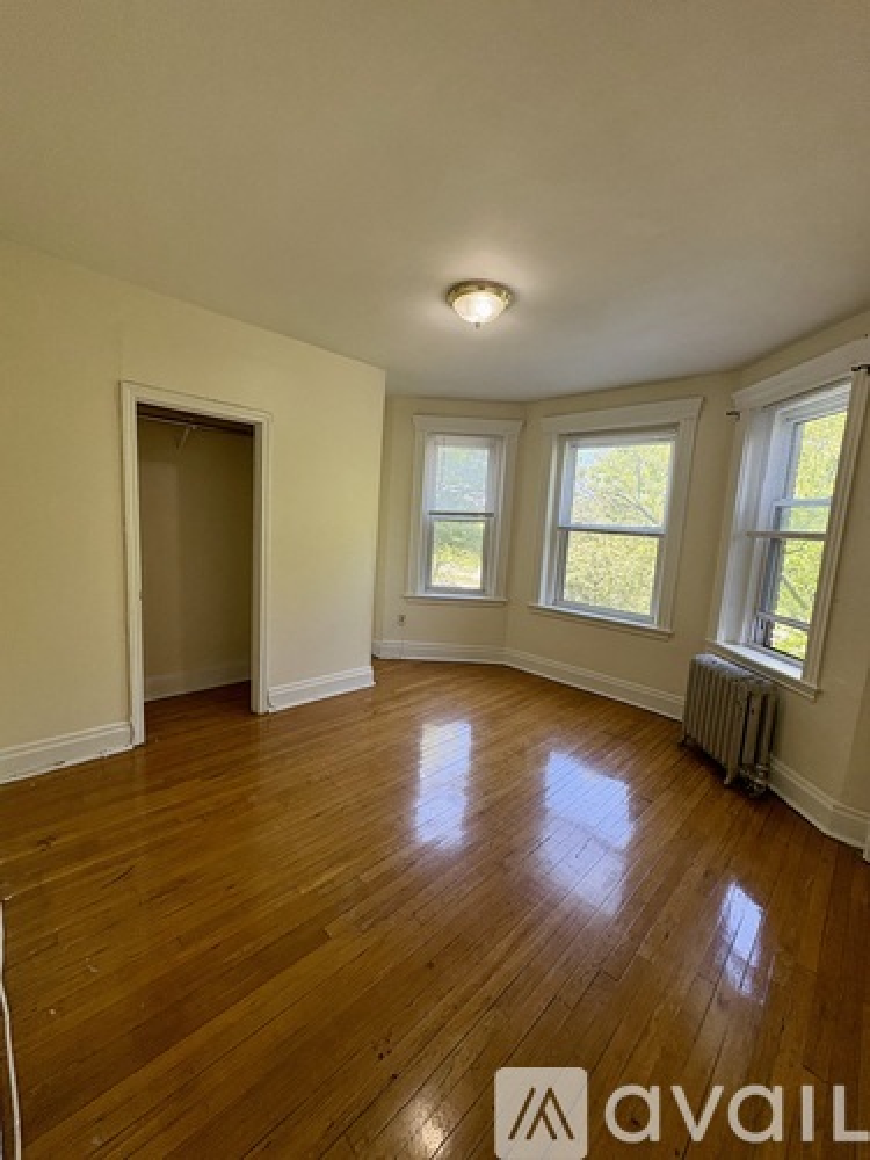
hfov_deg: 85.7
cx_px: 435
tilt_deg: -6.1
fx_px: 469
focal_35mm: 14
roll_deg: -3.3
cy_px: 580
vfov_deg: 102.1
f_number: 2.2
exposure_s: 1/99
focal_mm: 2.22
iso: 160
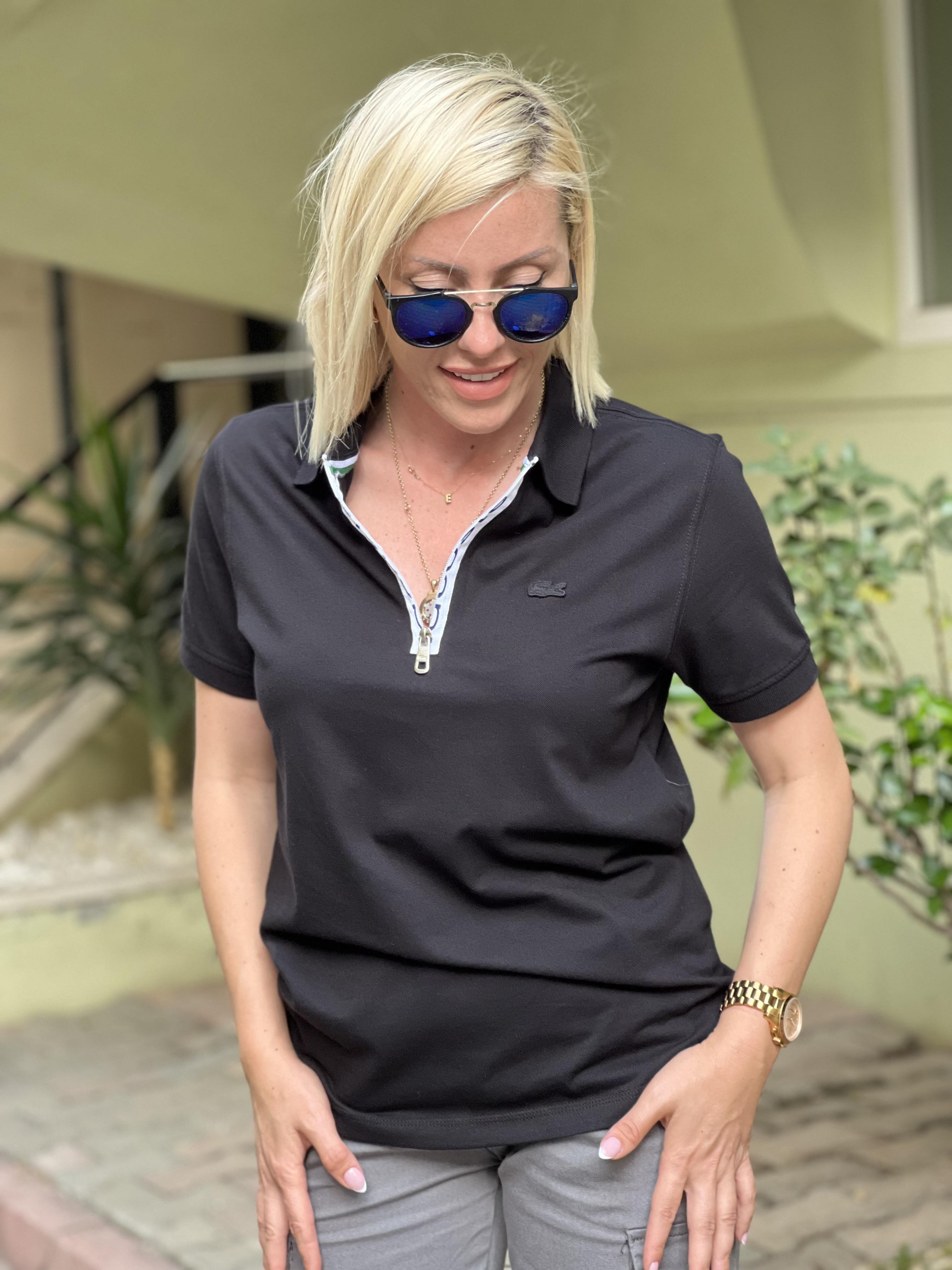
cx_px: 476
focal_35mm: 77
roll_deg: +1.3
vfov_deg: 25.3
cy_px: 635
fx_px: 2824
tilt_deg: -3.5
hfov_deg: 19.1
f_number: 2.8
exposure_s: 1/121
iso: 200
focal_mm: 9
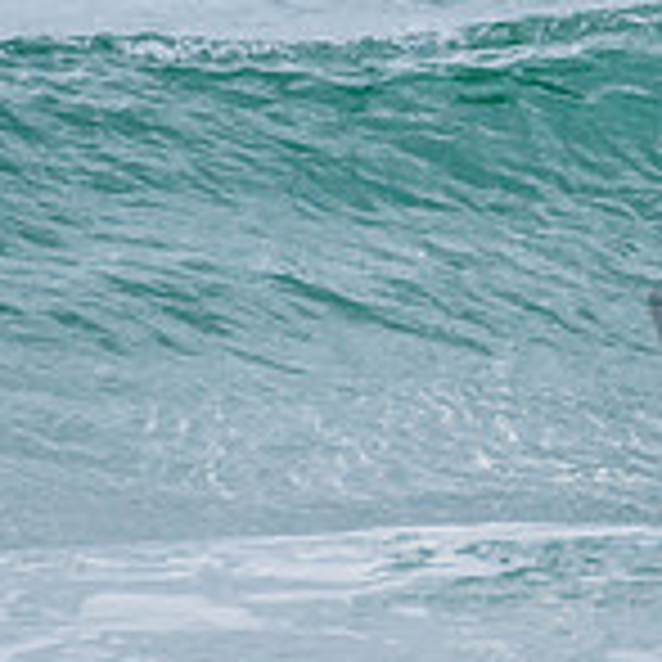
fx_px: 44420
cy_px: 125
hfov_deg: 0.9
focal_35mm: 2053
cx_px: 1408
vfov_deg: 0.9
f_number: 5.6
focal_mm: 500
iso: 900
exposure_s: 1/2000
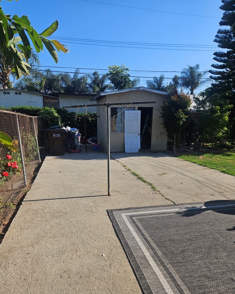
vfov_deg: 68.0
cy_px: 159
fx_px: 217
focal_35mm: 25
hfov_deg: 56.8
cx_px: 120
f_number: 1.8
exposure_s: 1/1529
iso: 25
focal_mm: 5.4
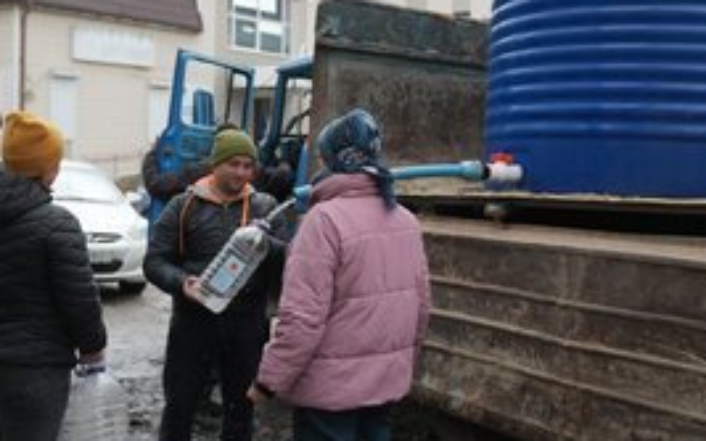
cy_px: 152
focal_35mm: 52
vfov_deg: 24.8
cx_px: 428
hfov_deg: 38.7
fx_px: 1001
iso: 640
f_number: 3.5
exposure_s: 1/200
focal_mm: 34
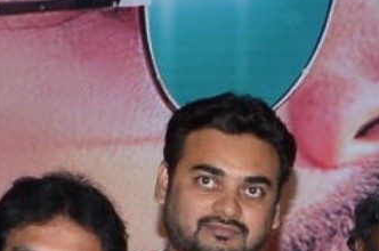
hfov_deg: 7.9
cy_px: 575
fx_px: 2684
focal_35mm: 255
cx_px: 595
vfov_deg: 5.2
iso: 640
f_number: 6.3
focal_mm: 25
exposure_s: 1/125
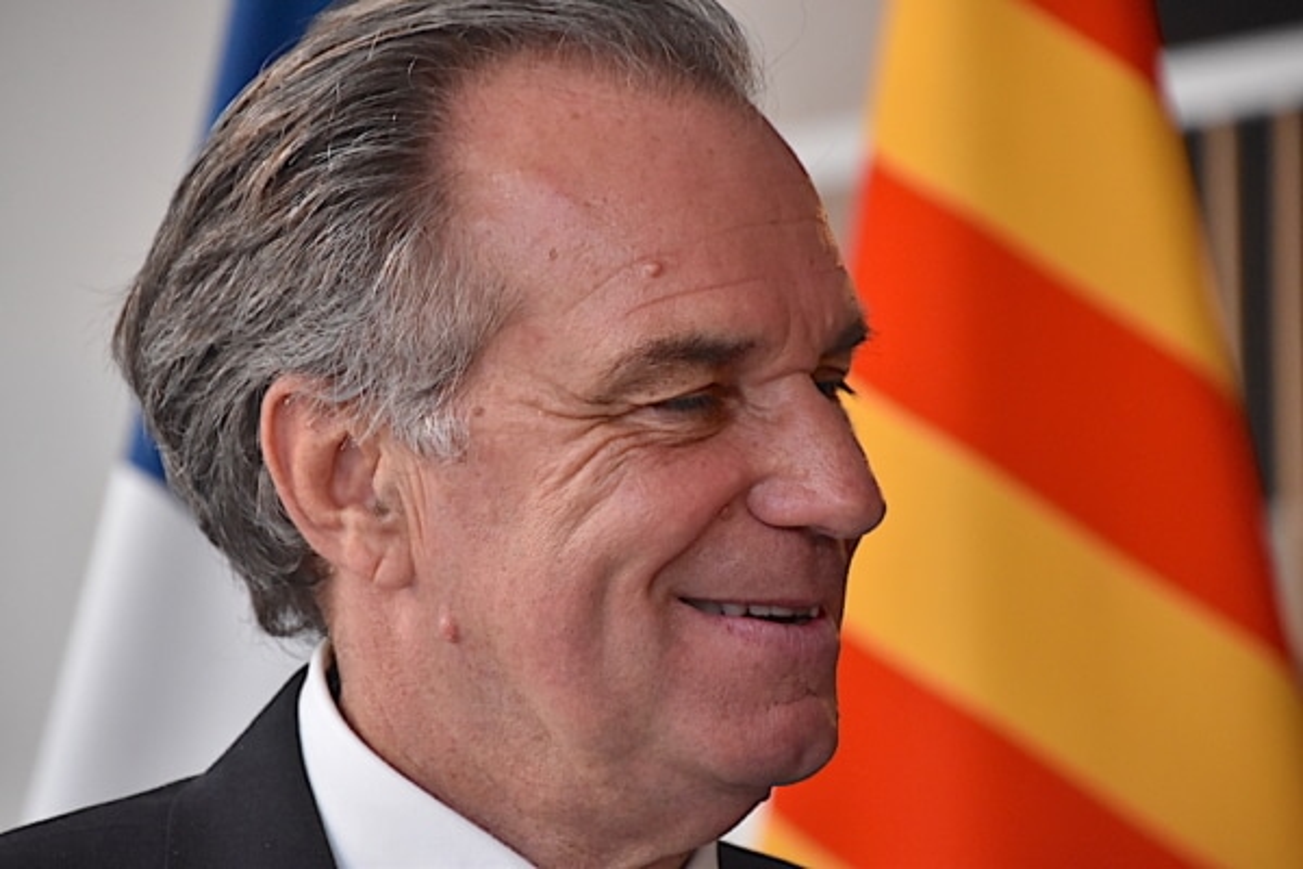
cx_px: 652
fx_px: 9500
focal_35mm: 262
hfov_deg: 7.8
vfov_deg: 5.2
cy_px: 434
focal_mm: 175
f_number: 6
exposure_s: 1/250
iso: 1600
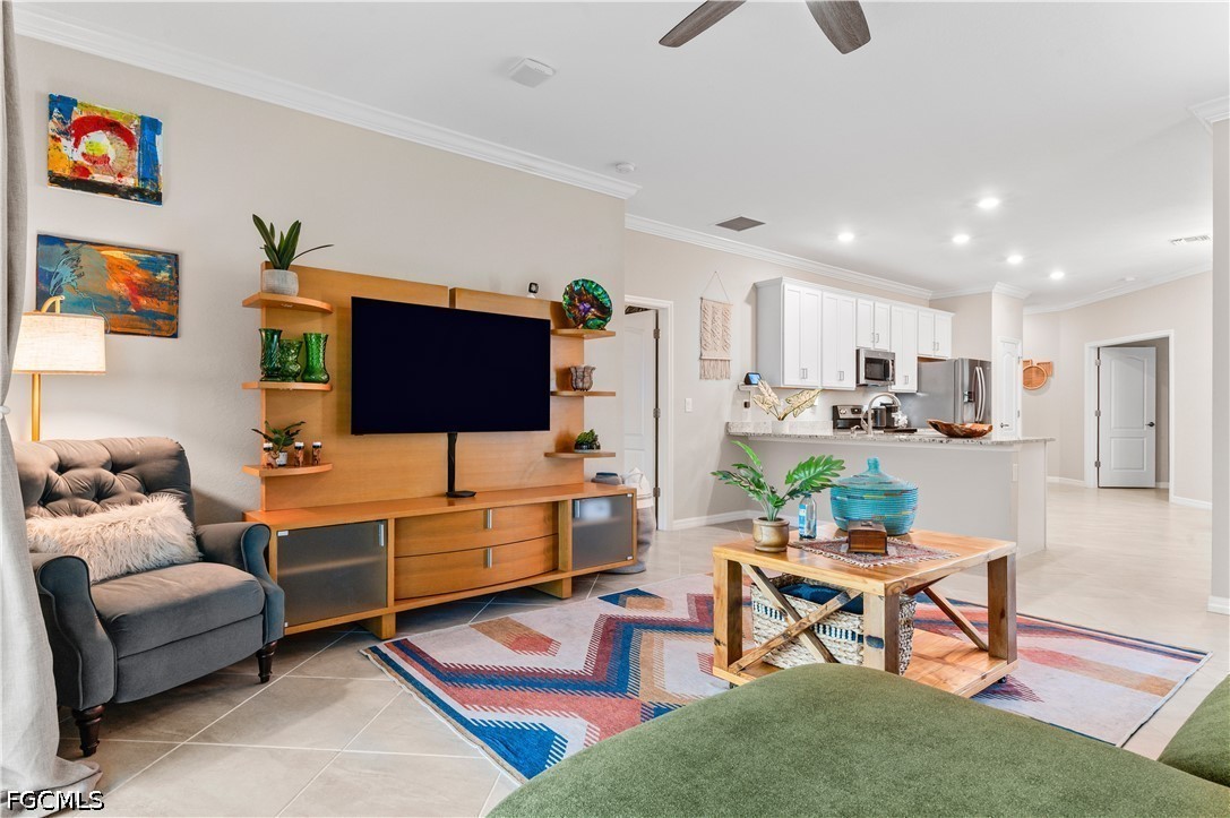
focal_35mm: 19
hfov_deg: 86.9
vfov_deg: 64.5
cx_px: 615
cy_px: 409
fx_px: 649
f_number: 10
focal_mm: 19
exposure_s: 1/1.25
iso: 640
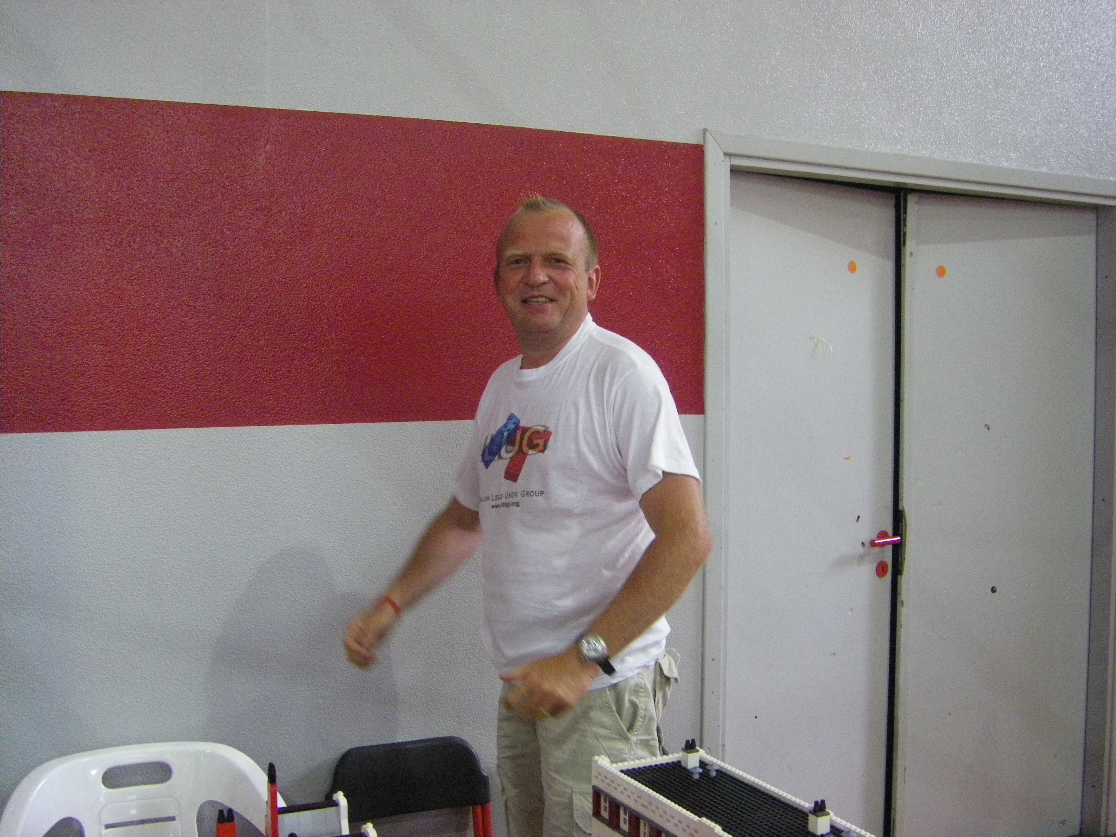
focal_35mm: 38
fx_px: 1225
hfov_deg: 49.0
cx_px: 558
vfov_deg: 37.7
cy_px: 418
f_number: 3.5
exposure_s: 1/30
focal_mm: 6.3
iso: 800
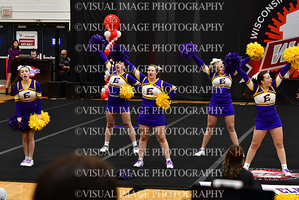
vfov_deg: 13.0
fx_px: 872
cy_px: 100
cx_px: 150
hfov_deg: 19.5
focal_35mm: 105
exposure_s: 1/500
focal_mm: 70
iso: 4000
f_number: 4
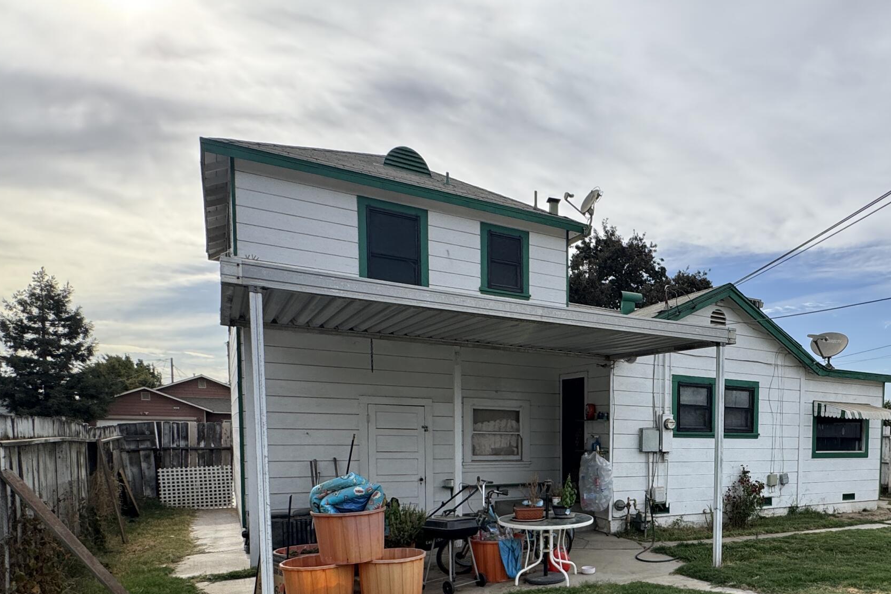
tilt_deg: -4.5
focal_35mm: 26
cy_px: 482
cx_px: 696
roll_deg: -0.7
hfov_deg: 64.1
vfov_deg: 46.7
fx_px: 643
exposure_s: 1/804
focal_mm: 2.22
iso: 40
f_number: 2.2
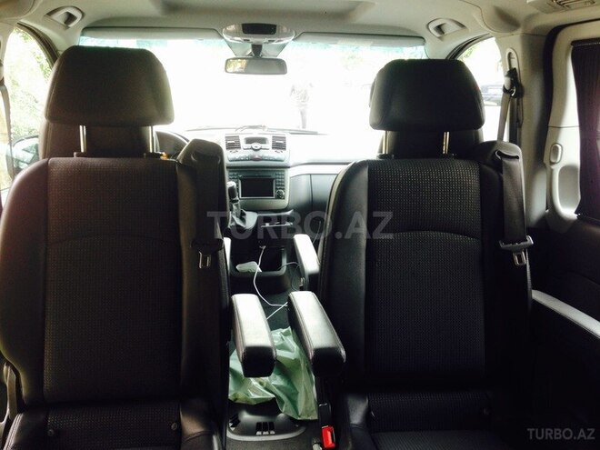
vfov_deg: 42.9
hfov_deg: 55.4
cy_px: 225
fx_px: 572
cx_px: 300
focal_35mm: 33
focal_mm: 4.12
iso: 64
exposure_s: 1/20
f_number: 2.4
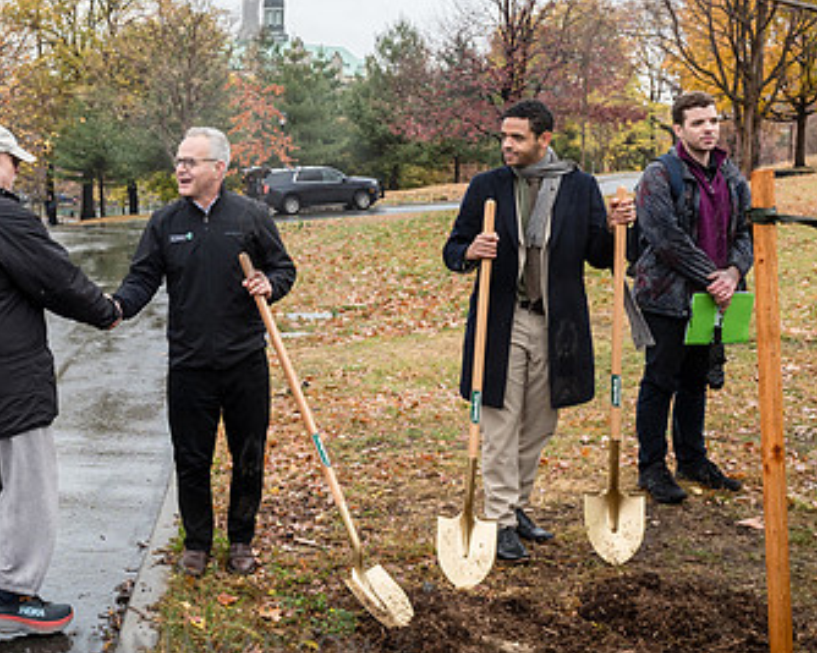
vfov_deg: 31.3
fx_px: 1160
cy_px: 247
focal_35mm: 48
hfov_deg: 37.4
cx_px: 167
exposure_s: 1/320
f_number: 5.6
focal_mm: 24
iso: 500
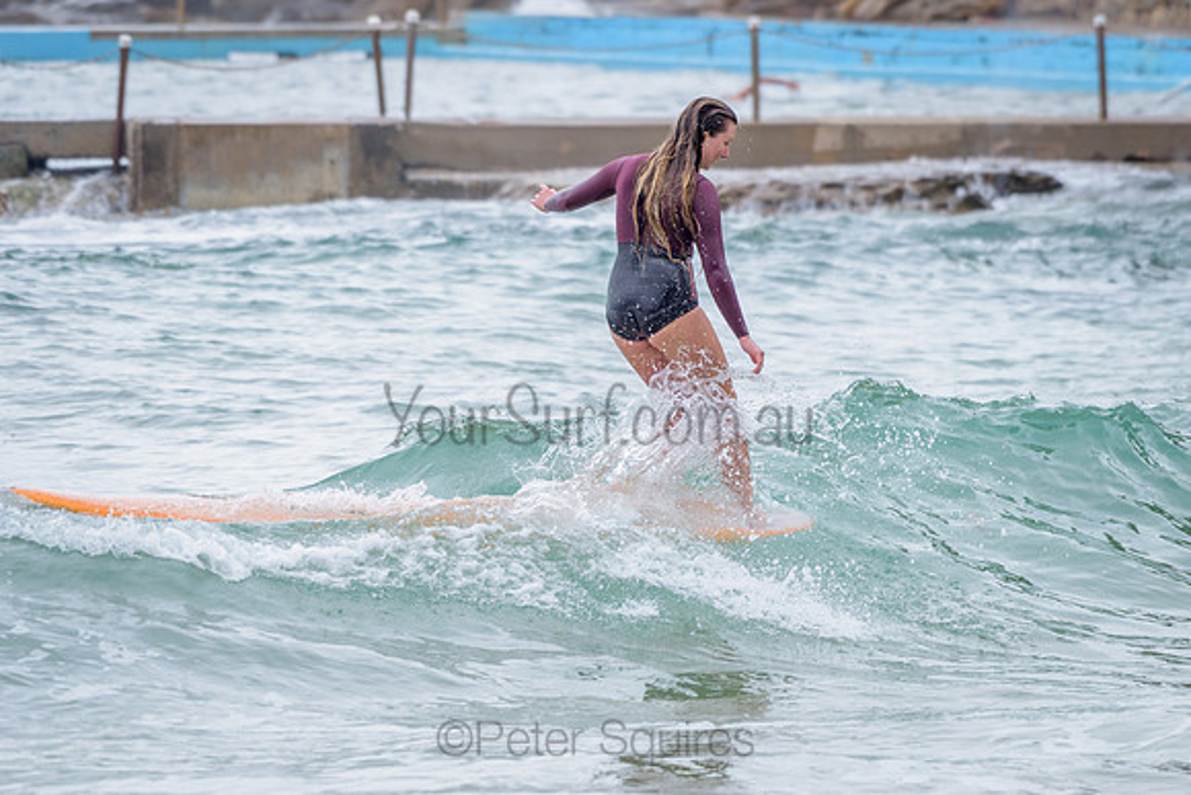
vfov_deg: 3.6
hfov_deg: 5.4
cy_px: 390
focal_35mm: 380
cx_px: 730
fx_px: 12581
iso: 220
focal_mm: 310
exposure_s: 1/1250
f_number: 5.6
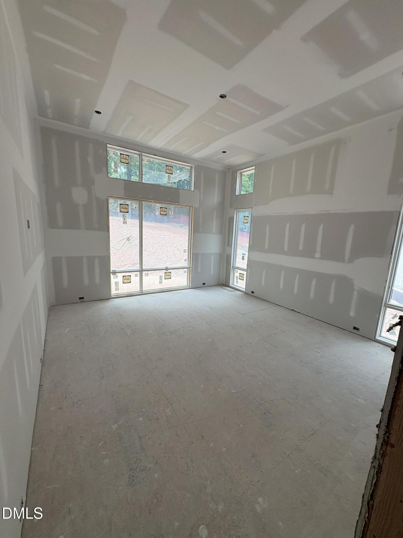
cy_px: 269
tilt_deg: -8.2
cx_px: 202
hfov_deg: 85.7
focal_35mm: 14
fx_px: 217
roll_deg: -3.7
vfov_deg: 102.1
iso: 40
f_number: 2.2
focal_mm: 2.22
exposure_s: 1/244
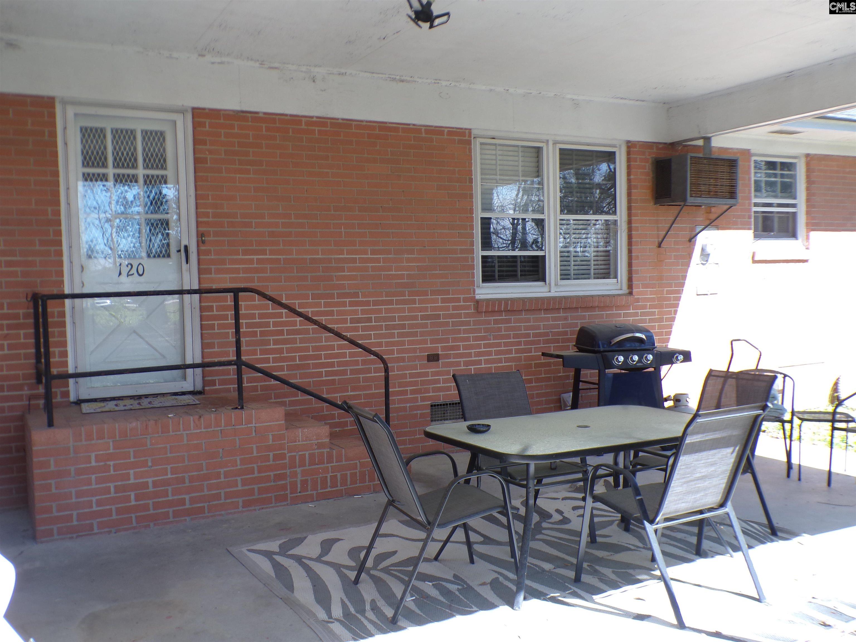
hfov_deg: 56.8
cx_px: 428
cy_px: 321
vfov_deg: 44.2
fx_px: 791
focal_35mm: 32
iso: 100
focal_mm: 5.8
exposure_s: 1/180
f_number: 3.2
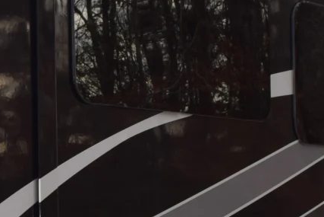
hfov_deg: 12.6
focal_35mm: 162
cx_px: 22
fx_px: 1458
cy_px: 198
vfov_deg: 8.4
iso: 110
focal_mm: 18
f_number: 5.6
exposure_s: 1/125
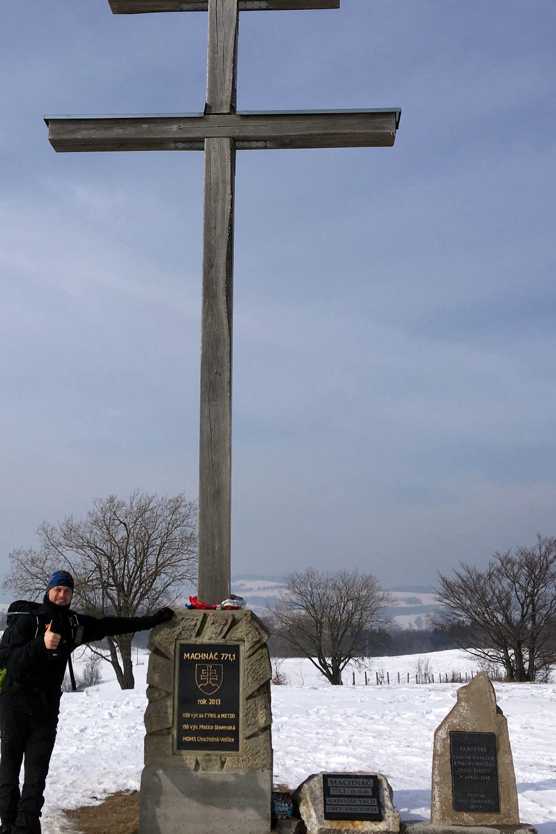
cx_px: 217
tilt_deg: +12.3
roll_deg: -2.5
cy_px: 368
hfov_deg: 31.8
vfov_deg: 46.3
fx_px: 972
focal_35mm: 42
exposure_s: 1/3846
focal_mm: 4.15
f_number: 2.2
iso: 25
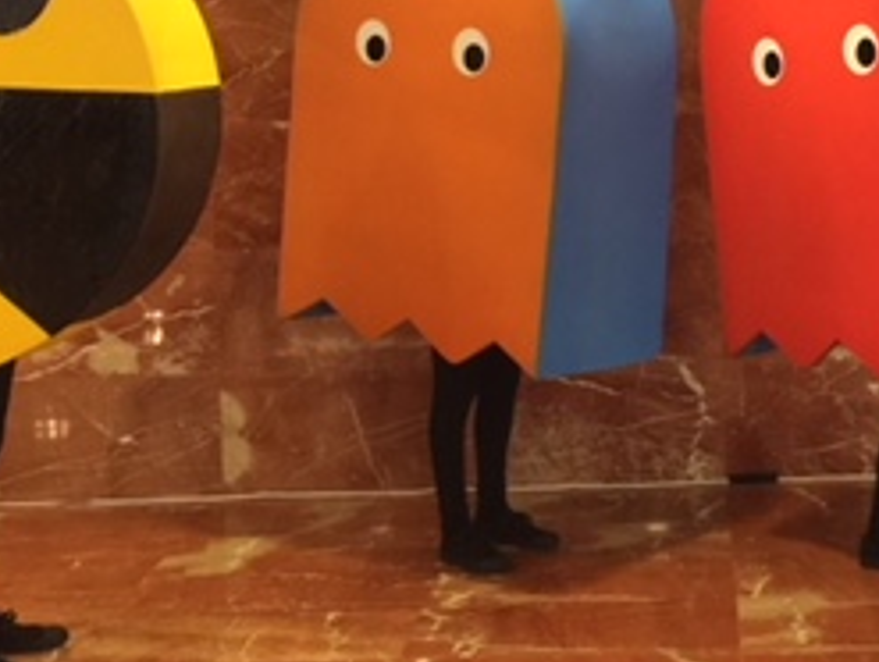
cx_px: 769
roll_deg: +1.5
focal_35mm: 75
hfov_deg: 25.3
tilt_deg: -5.6
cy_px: 196
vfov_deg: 19.6
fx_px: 1907
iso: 125
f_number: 2.2
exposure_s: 1/8
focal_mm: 4.15
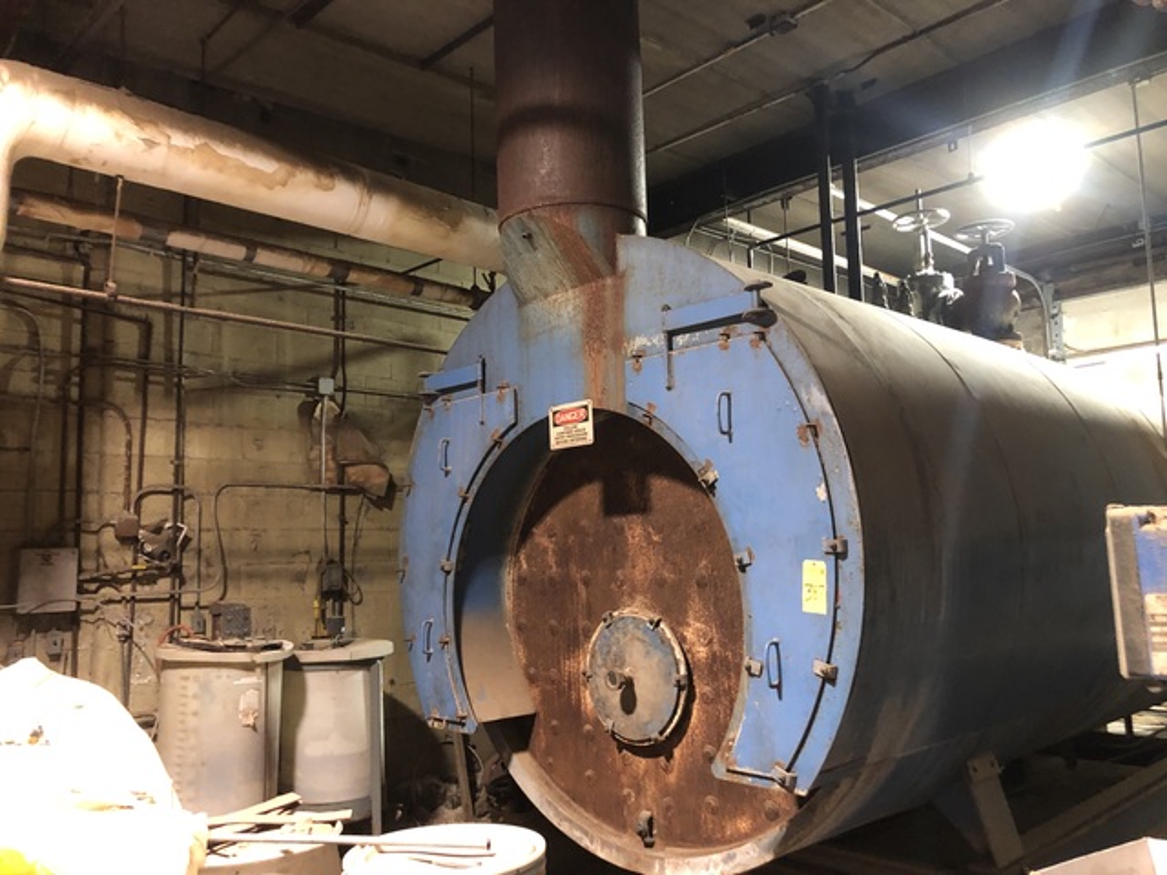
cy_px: 438
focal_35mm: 28
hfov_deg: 63.4
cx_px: 584
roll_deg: +1.3
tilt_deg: +6.2
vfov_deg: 49.7
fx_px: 944
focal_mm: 3.99
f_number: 1.8
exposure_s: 1/6
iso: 80
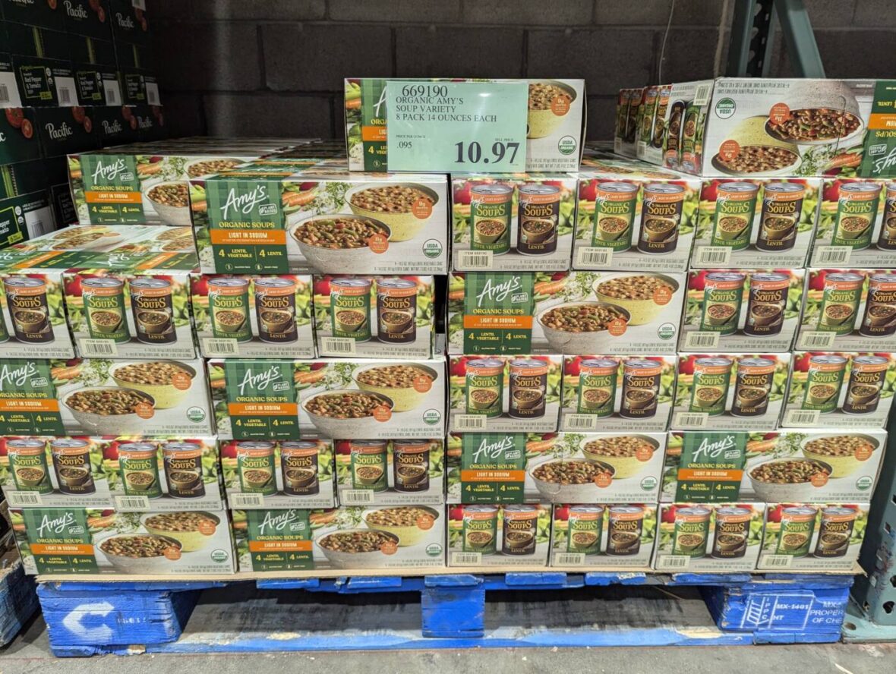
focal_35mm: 24
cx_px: 448
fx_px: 622
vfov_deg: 56.9
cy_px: 337
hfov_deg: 71.5
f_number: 1.85
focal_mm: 6.81
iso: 199
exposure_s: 1/64.6
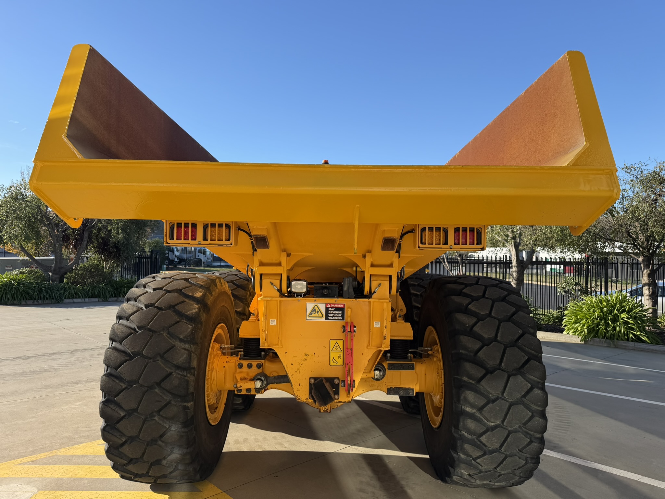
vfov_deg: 56.8
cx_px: 332
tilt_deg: -0.4
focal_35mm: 24
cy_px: 250
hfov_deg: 71.6
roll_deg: -0.8
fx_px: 461
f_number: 1.78
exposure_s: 1/1689
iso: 80
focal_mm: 6.76
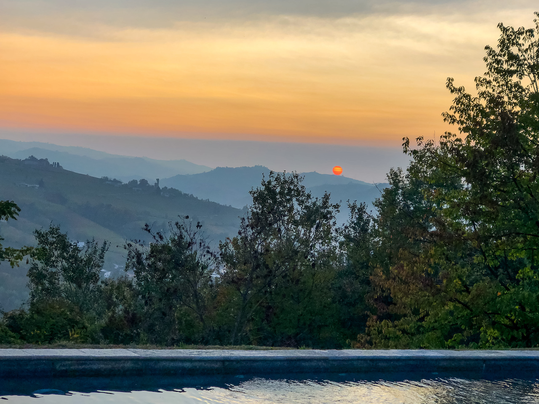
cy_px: 202
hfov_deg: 33.8
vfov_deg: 25.7
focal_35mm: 57
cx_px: 270
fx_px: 888
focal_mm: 6.6
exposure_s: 1/310
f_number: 2.8
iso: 20
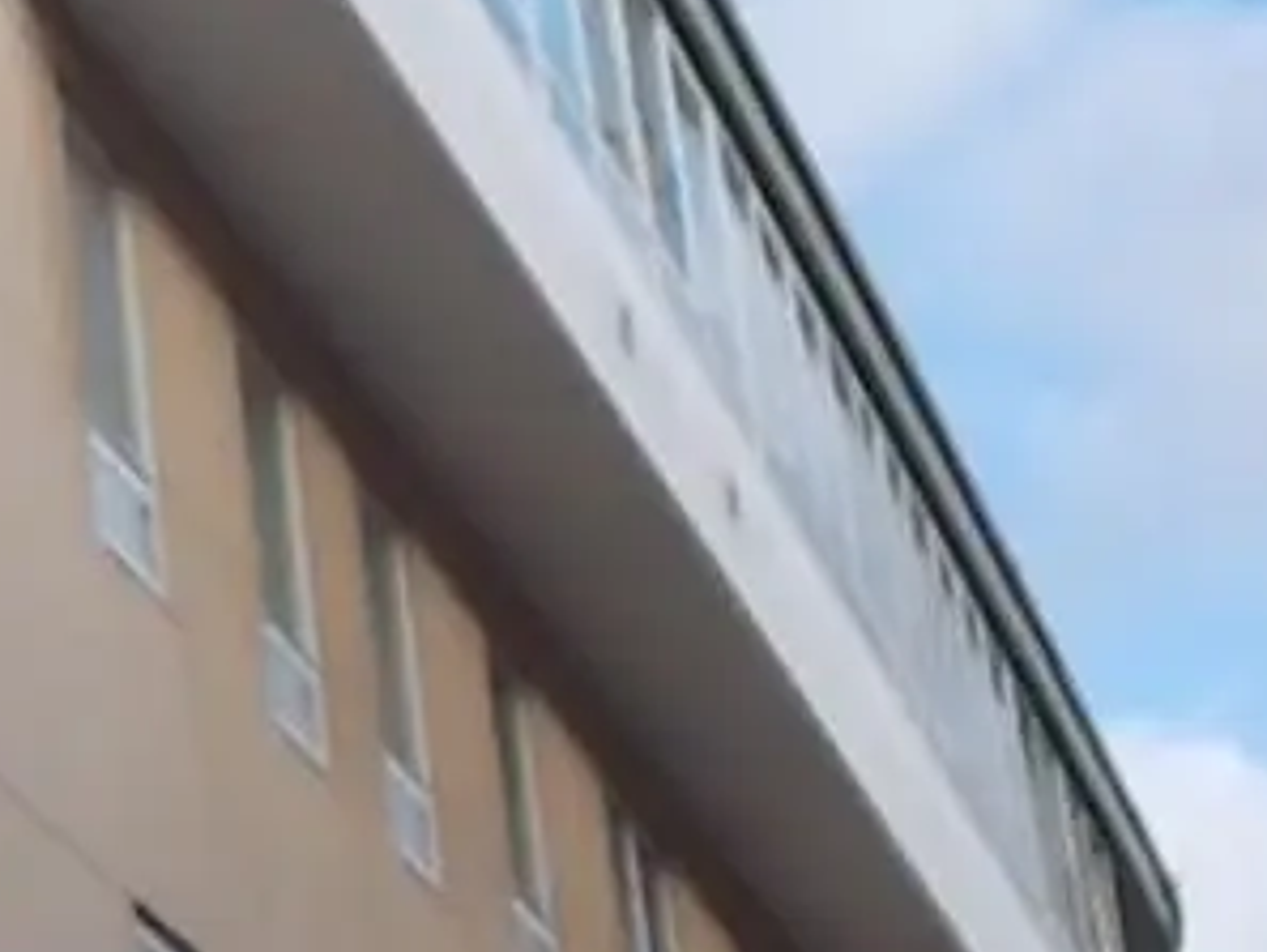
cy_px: 196
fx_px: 5383
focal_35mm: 147
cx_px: -751
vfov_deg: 10.1
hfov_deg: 12.6
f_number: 3.2
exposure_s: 1/400
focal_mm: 4.6
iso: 80
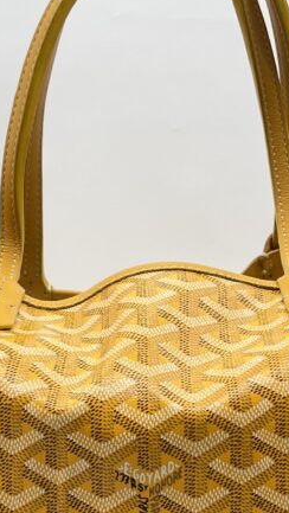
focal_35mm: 67
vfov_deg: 30.6
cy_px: 418
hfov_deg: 18.0
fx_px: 912
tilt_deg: -0.3
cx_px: 167
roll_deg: -0.3
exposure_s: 1/122
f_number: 1.5
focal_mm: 5.7
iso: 32
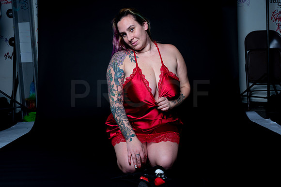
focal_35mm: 35
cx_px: 140
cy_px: 94
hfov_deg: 54.4
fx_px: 273
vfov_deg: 37.9
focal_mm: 35
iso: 100
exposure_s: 1/160
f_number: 10
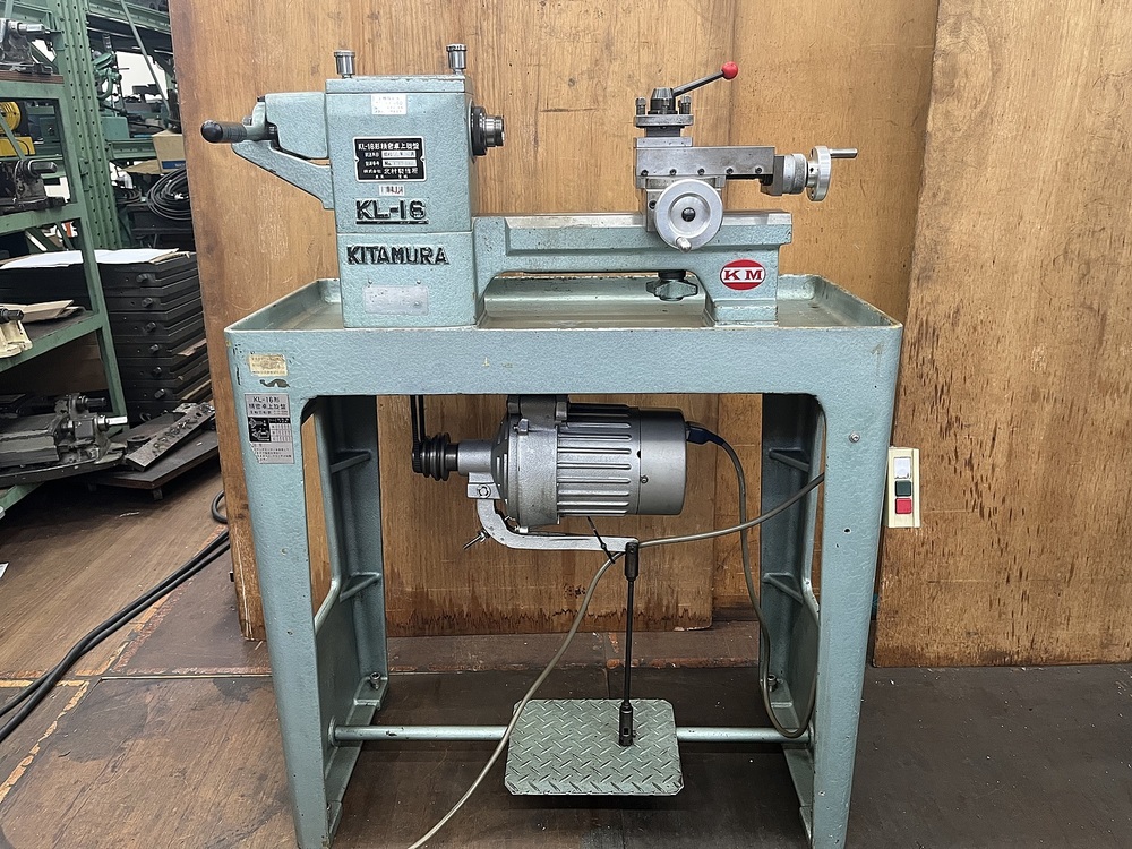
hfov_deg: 67.3
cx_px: 566
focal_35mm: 26
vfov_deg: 53.1
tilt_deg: -19.5
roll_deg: +0.9
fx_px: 850
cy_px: 424
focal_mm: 5.1
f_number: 1.6
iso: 200
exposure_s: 1/50
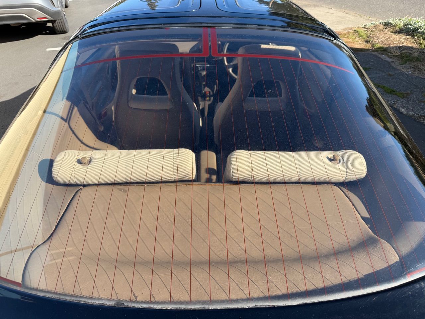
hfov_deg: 71.6
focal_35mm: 24
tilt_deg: -36.1
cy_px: 160
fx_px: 295
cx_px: 212
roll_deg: +0.6
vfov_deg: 56.8
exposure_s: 1/1437
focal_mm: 6.76
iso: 80
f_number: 1.78
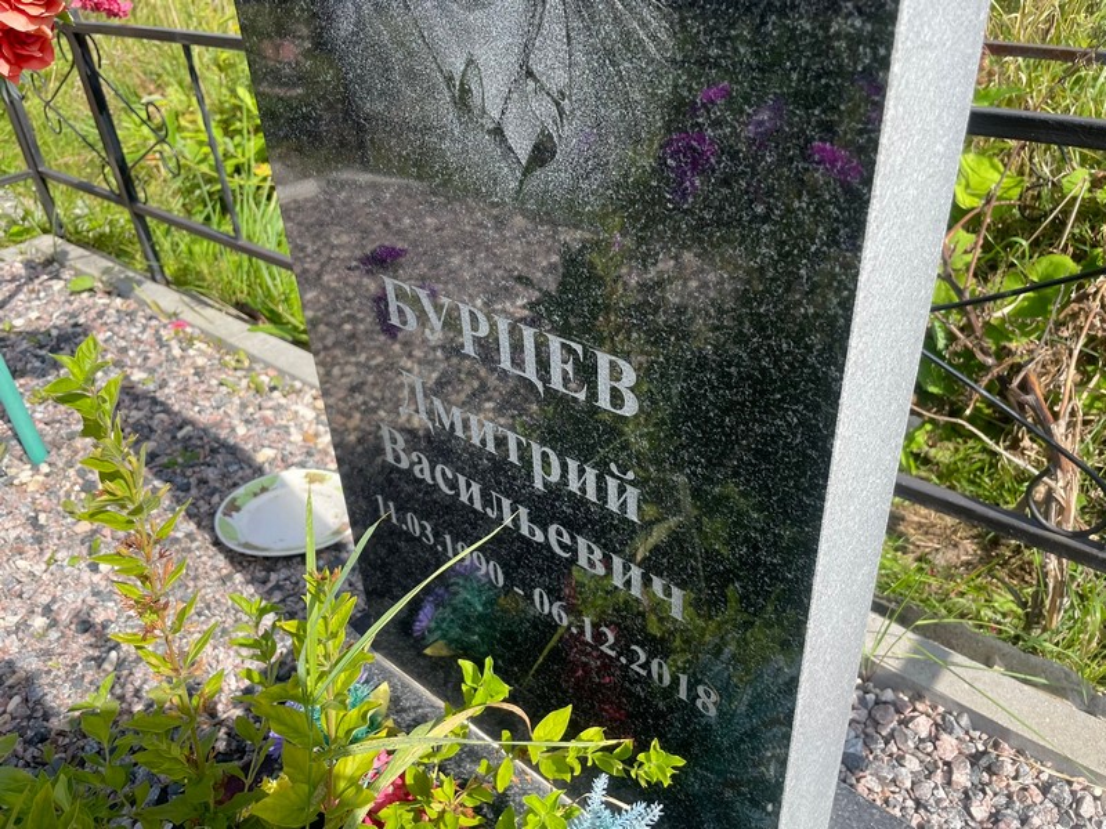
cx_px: 553
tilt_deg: -31.5
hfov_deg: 67.3
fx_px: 831
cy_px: 414
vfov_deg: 53.1
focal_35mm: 26
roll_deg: +5.0
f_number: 1.6
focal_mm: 4.2
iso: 32
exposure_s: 1/1595
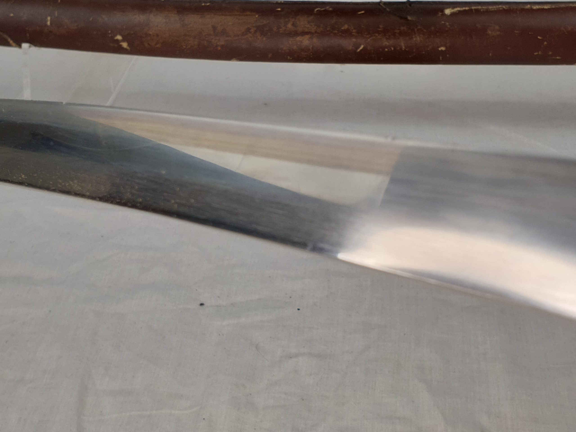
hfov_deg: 67.3
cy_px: 216
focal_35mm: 26
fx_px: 433
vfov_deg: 53.1
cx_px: 288
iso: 50
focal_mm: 4.3
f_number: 2.4
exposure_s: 1/183
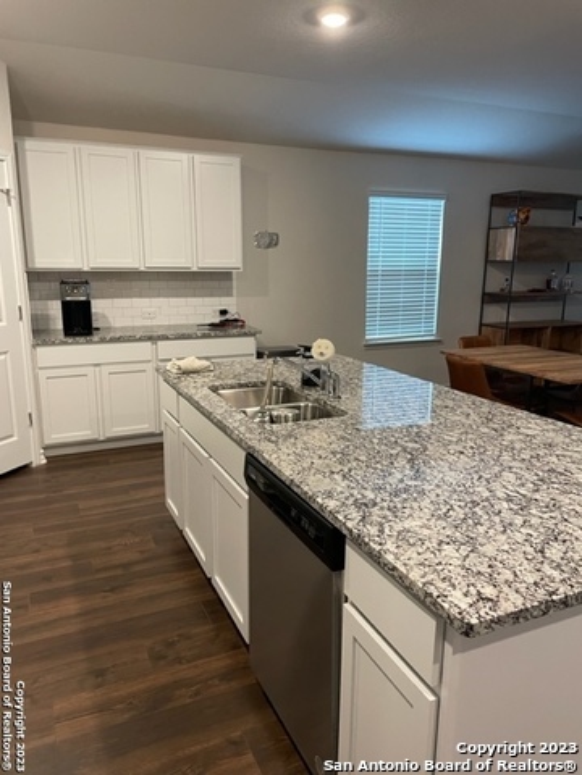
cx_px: 291
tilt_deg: -9.8
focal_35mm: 26
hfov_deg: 53.1
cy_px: 388
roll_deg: +1.7
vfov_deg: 67.3
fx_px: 583
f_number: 1.6
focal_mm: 4.2
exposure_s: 1/60
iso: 200
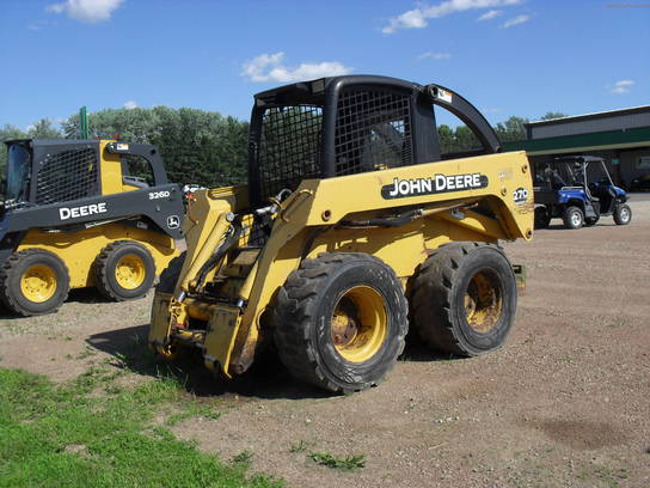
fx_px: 657
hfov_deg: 52.6
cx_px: 325
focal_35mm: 35
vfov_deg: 40.7
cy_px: 244
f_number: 8.4
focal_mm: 6.3
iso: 100
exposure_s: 1/250
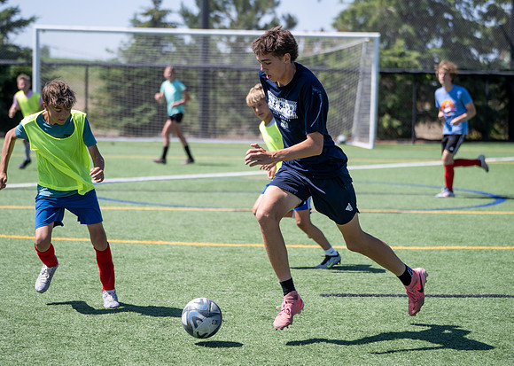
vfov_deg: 14.3
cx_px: 274
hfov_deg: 19.9
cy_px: 183
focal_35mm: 100
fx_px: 1464
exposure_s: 1/800
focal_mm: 96
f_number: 2.8
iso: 50
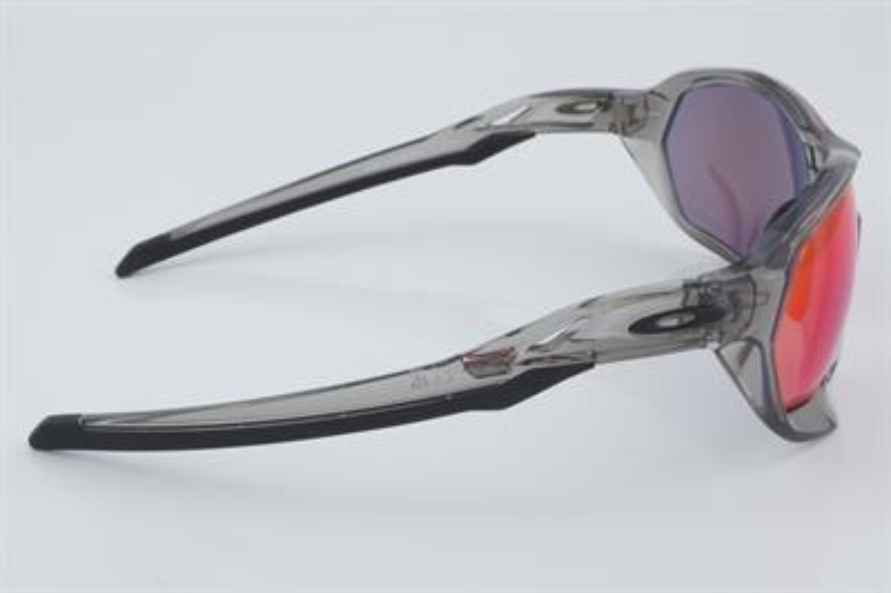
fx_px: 1669
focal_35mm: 68
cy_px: 296
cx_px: 446
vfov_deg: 20.1
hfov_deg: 29.9
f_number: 32
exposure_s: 1/4
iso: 100
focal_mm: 45
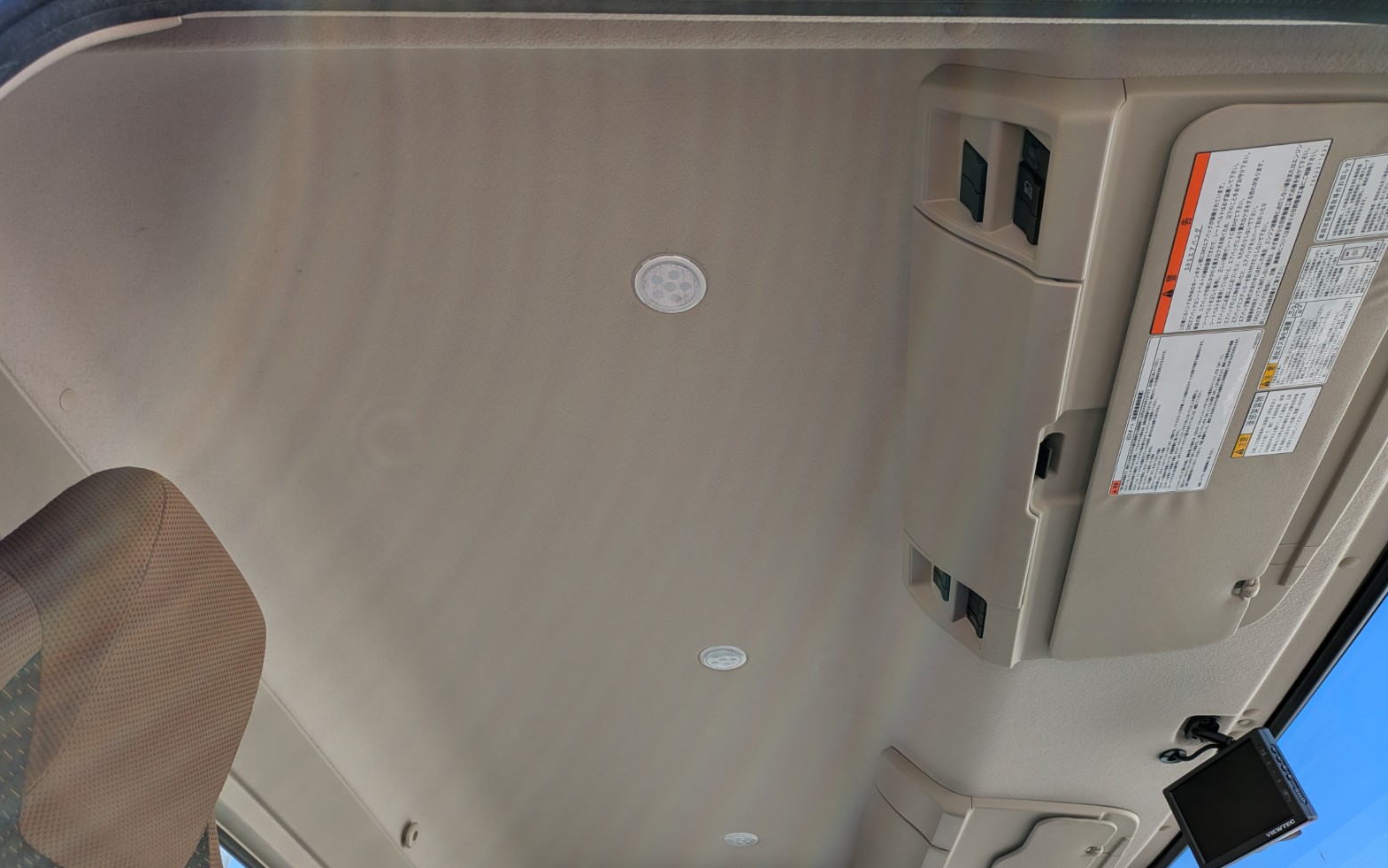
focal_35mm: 27
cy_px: 472
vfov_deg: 46.0
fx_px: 1021
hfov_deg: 68.4
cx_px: 694
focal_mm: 5.43
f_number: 1.89
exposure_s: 1/961
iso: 39
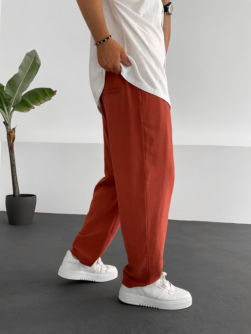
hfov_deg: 48.2
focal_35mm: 29
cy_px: 167
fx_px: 280
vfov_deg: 61.7
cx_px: 126
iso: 50
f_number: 1.8
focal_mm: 3
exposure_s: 1/120
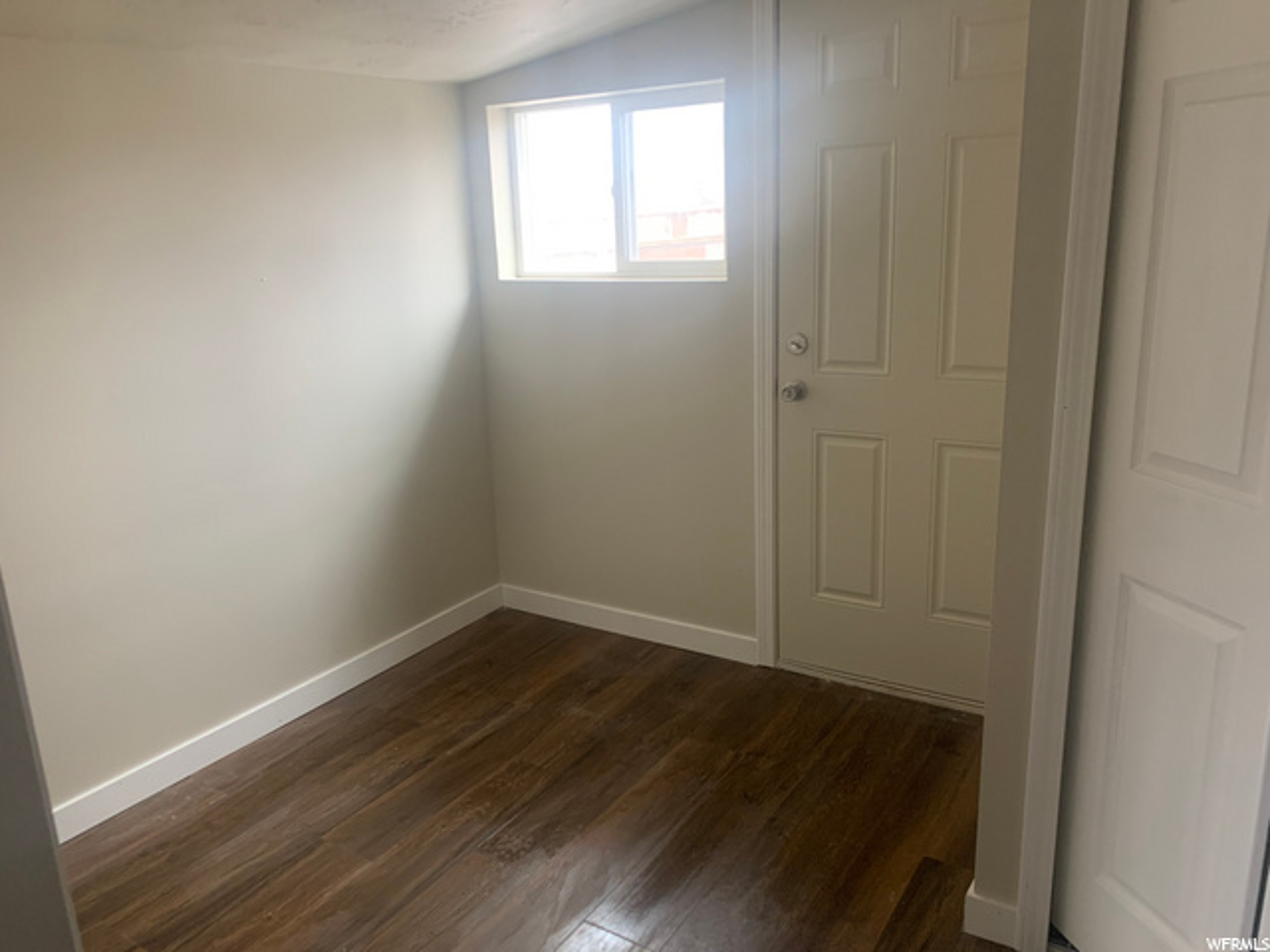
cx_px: 635
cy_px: 476
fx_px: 954
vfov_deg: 53.1
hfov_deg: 67.3
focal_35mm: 26
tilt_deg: -14.6
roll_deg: +2.6
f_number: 1.8
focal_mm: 4.25
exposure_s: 1/60
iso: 160
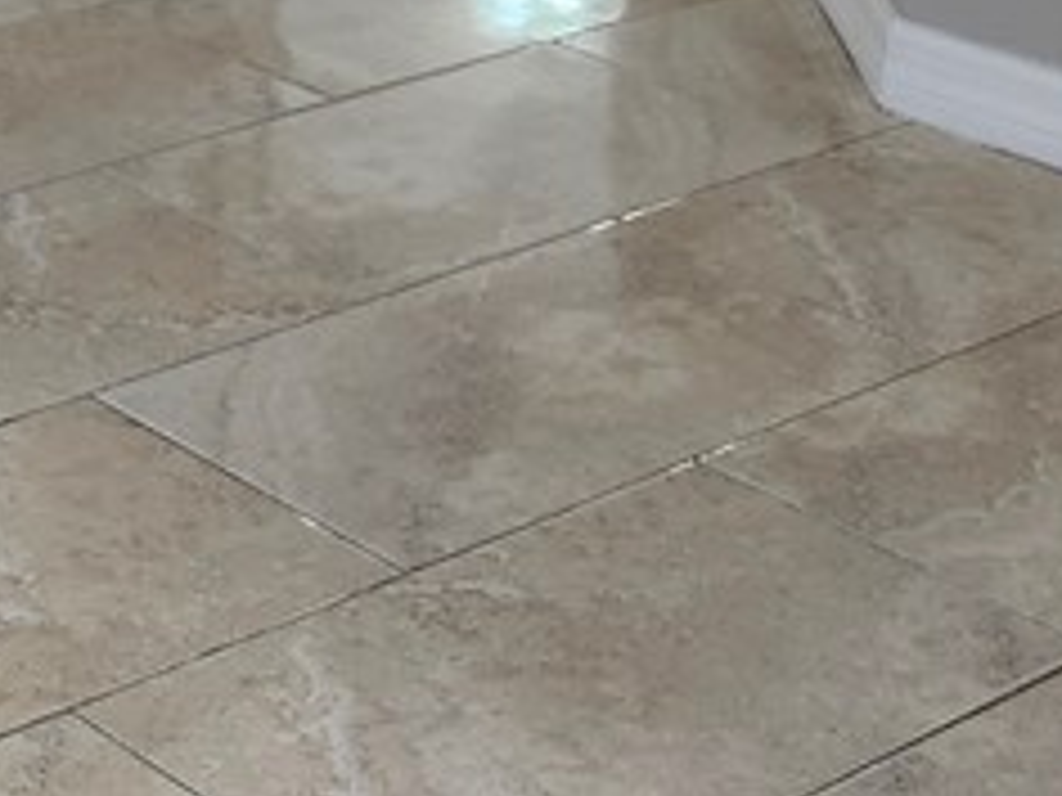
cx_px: -603
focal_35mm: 100
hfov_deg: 17.4
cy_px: -886
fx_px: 3068
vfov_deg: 12.6
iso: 400
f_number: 1.8
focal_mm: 5.54
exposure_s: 1/120
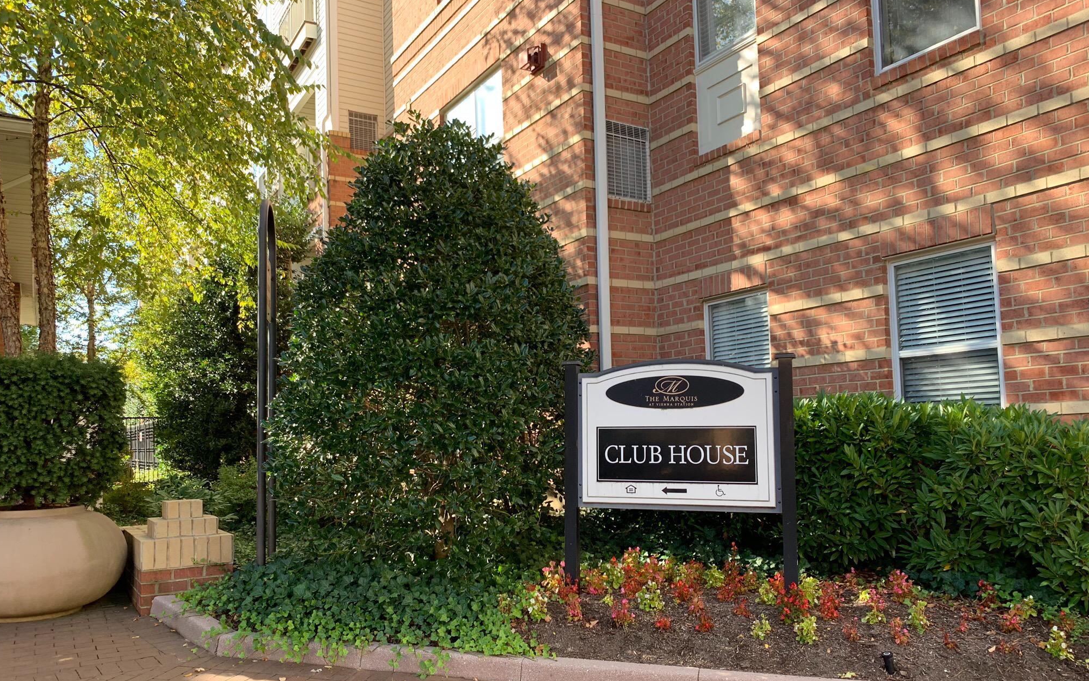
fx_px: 831
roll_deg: +2.0
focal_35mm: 28
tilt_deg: +4.9
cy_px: 390
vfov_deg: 44.4
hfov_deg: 66.5
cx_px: 539
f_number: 1.8
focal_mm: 4.25
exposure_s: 1/225
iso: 25
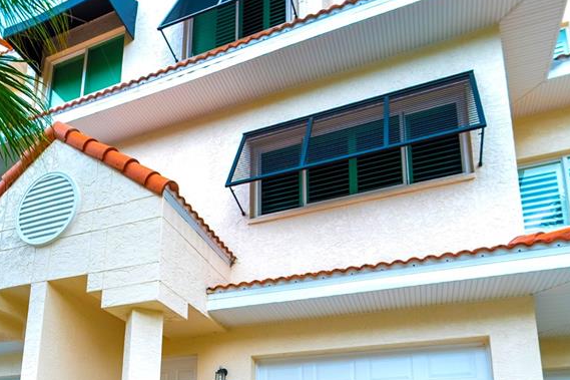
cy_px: 334
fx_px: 427
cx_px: 220
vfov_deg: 44.1
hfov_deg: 66.6
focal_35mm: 27
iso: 100
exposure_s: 1/400
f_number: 5.6
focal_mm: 10
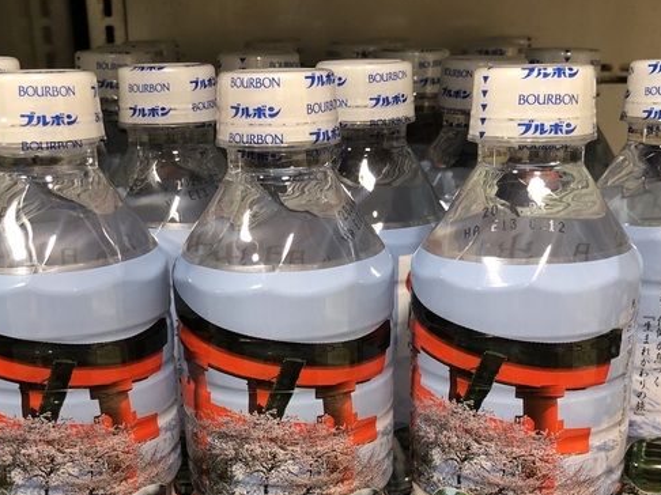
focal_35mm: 47
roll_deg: +0.9
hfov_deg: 40.4
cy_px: 409
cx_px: 322
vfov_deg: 30.0
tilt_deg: -21.6
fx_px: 897
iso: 64
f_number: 1.8
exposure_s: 1/17
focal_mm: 3.99
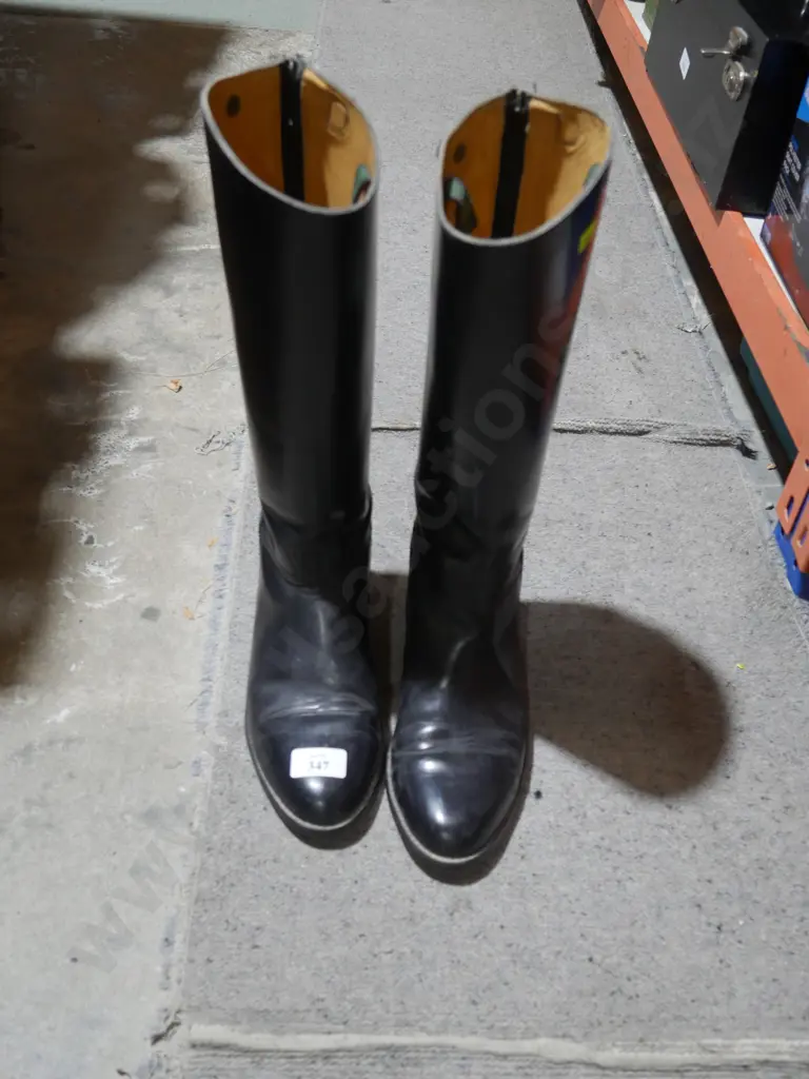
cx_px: 404
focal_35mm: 36
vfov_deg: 51.4
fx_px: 1122
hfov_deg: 39.7
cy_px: 540
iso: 640
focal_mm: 18
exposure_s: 1/60
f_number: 4
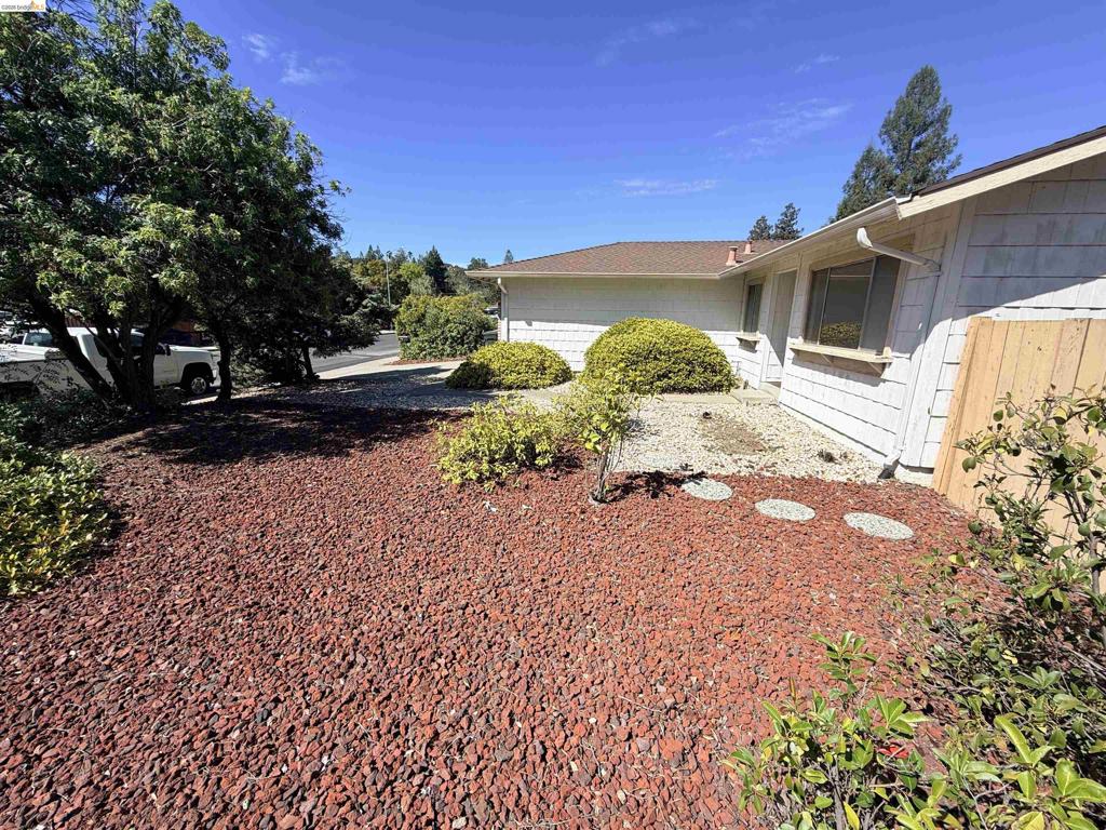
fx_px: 447
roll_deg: -0.8
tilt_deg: -12.1
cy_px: 415
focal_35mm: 14
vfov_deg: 85.7
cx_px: 553
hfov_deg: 102.1
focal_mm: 2.22
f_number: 2.2
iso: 25
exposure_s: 1/770
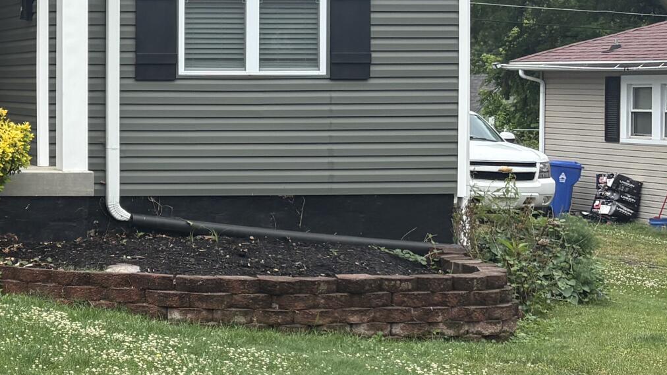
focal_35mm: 84
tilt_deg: -0.3
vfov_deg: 14.3
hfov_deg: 22.6
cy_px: 82
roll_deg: +0.6
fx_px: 1485
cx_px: -203
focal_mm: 5.96
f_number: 1.6
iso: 50
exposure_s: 1/2208
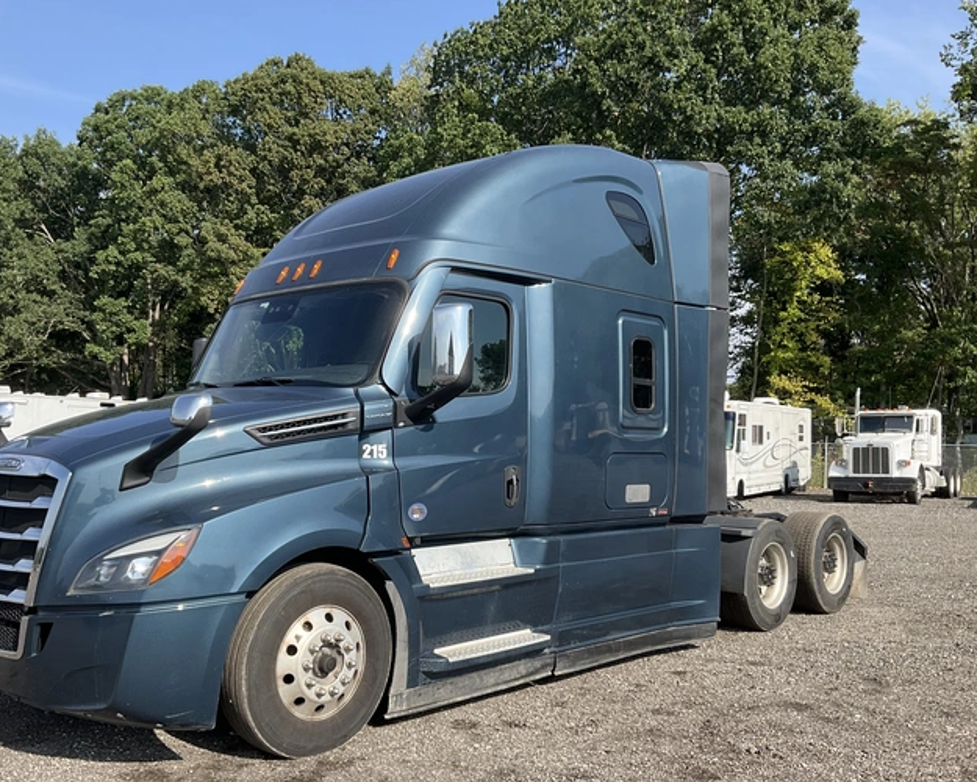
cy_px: 429
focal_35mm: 34
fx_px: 983
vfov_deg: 43.3
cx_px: 438
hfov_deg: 52.7
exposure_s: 1/978
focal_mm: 3
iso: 25
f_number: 1.8
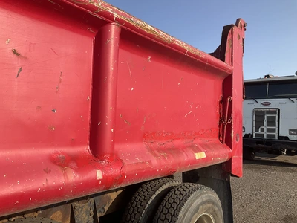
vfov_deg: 48.2
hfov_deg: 61.7
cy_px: 112
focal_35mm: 29
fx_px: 249
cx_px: 148
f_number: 1.8
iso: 25
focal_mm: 3
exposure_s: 1/1015
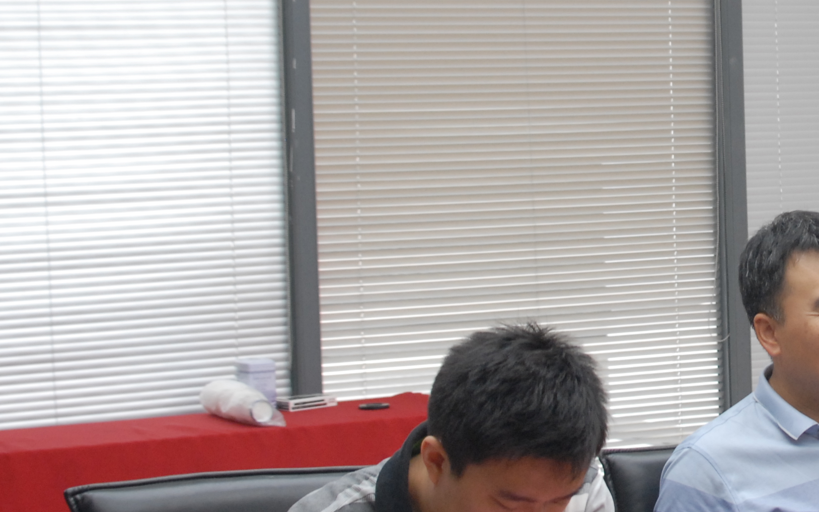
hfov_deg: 17.7
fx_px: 2567
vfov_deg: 11.4
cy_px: 179
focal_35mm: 115
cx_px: 809
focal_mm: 32
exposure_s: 1/60
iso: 500
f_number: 4.5
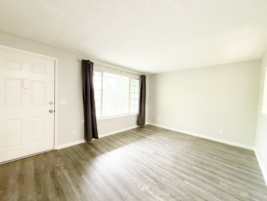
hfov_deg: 102.1
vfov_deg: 85.7
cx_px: 134
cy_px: 100
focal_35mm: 14
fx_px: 108
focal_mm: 2.22
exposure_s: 1/60
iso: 200
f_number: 2.2
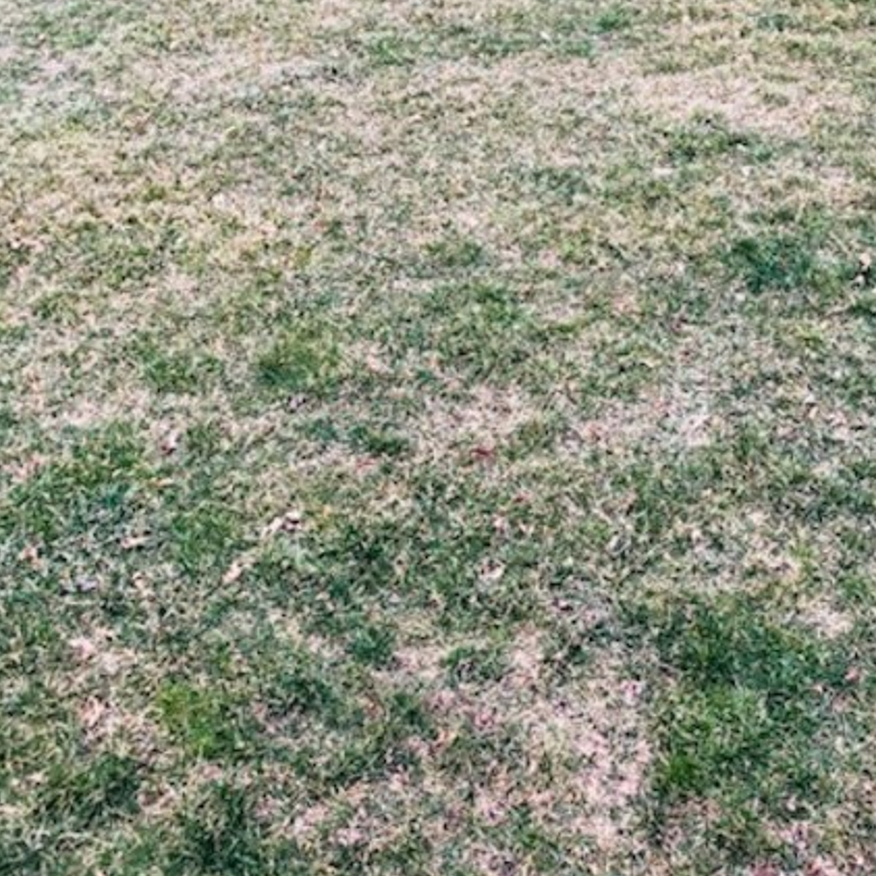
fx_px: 1288
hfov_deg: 37.4
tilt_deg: -30.2
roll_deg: -2.6
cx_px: 521
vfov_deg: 36.2
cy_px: 166
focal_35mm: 45
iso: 40
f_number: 1.8
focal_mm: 4
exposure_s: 1/24
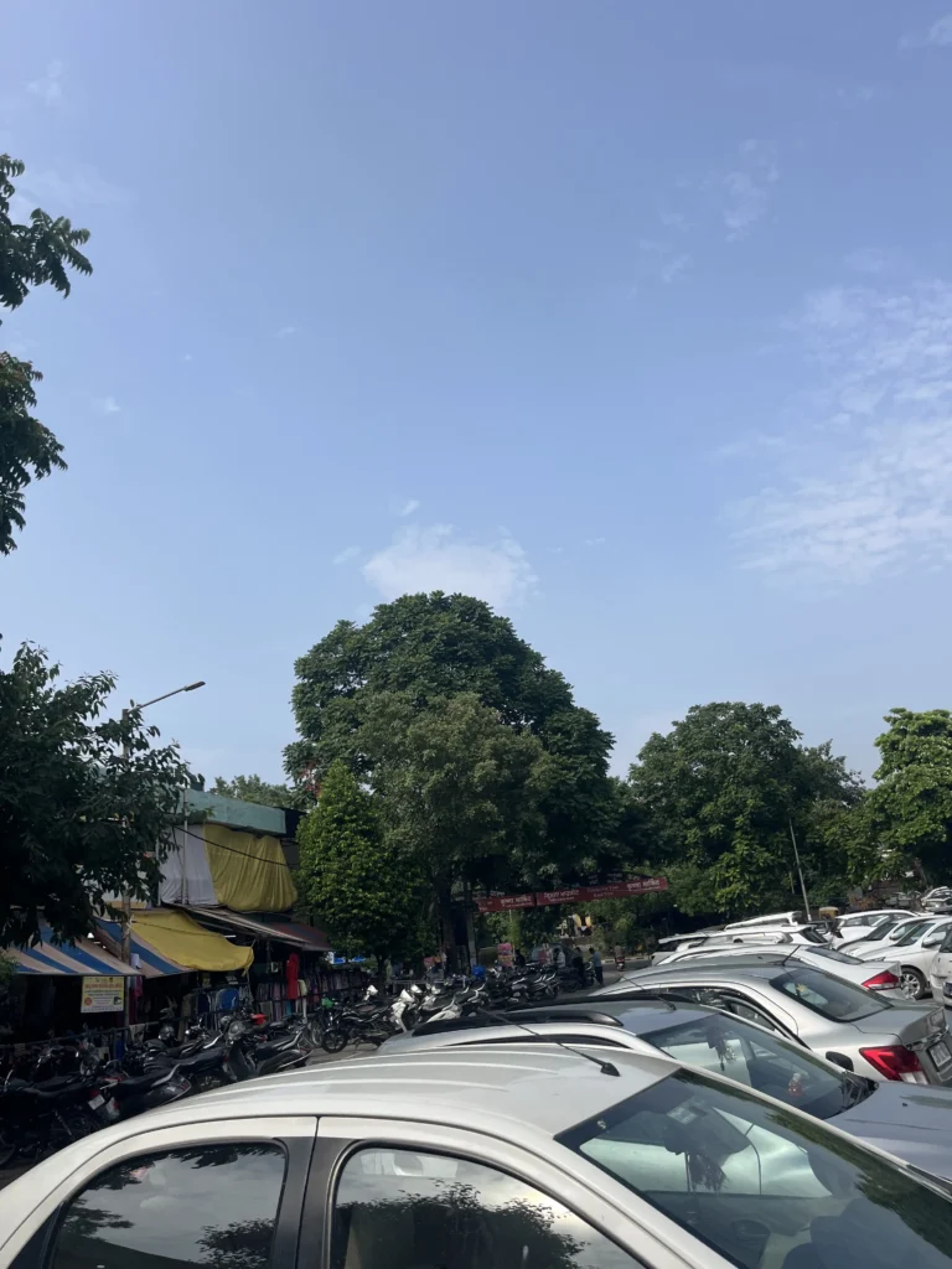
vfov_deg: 67.3
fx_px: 953
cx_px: 476
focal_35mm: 26
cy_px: 634
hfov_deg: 53.1
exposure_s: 1/4016
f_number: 1.6
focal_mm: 5.1
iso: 50
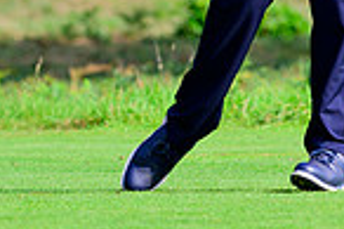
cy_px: -202
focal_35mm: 794
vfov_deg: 1.7
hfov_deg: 2.6
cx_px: 339
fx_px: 7579
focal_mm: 200
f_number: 5.6
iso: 500
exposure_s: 1/2500
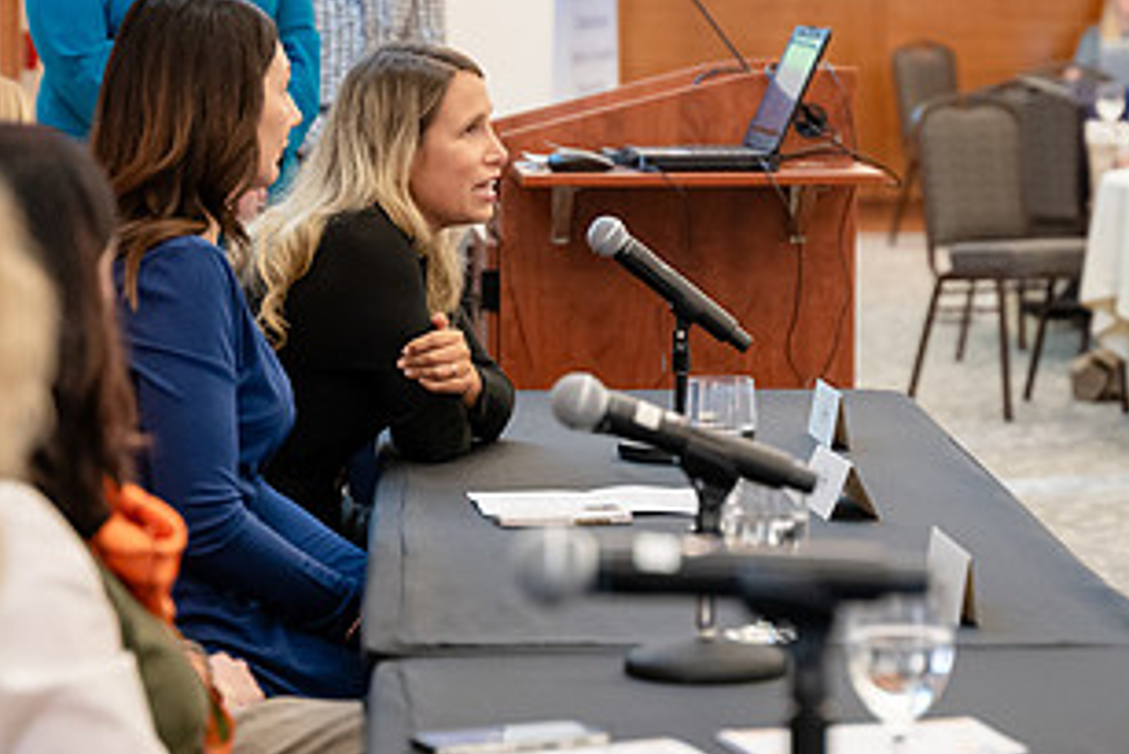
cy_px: 355
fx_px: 4518
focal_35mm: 144
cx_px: 640
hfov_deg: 14.2
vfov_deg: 9.5
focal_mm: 75
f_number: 2.8
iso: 3200
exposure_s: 1/250
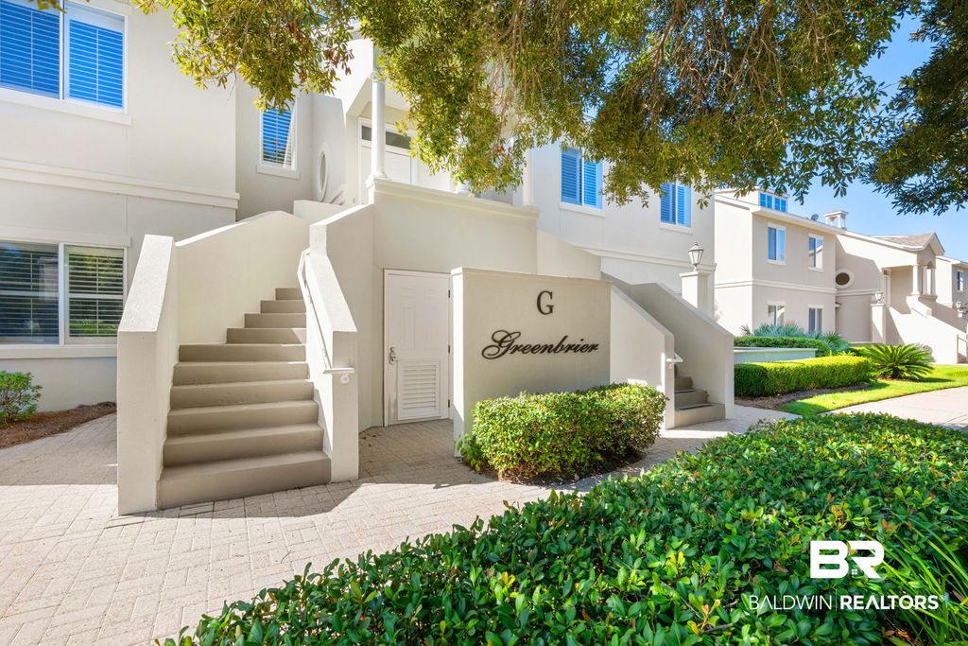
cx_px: 484
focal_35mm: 16
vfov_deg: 72.1
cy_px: 323
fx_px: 444
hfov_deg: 95.0
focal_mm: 16.5
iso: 400
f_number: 11
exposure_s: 1/125
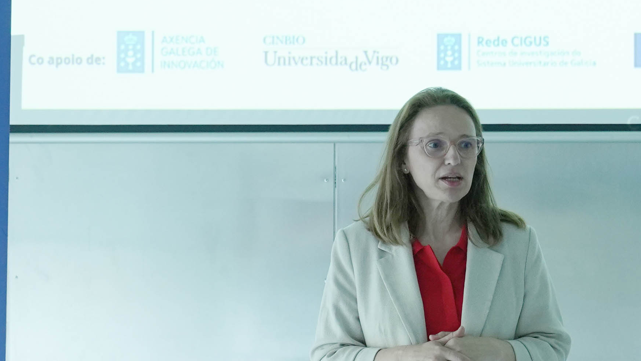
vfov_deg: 6.2
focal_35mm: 195
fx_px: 3314
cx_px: 100
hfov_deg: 11.0
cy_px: 251
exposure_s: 1/60
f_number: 4.5
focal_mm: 41
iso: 800
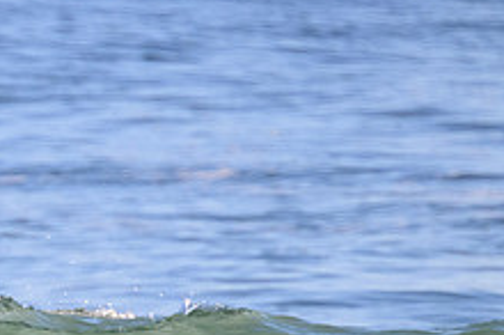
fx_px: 29538
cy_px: 391
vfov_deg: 0.6
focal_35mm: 2113
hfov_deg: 1.0
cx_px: -128
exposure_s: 1/2000
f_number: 11
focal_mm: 800
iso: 3200
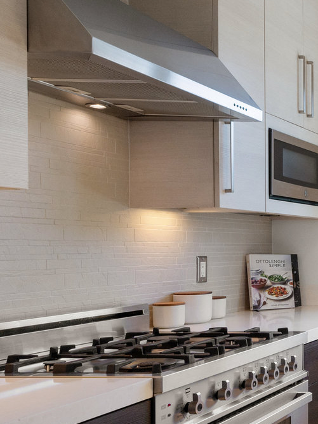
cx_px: 574
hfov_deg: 20.9
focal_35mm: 47
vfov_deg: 39.9
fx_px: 581
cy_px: 250
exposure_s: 1/80
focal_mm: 16.5
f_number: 11
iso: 400
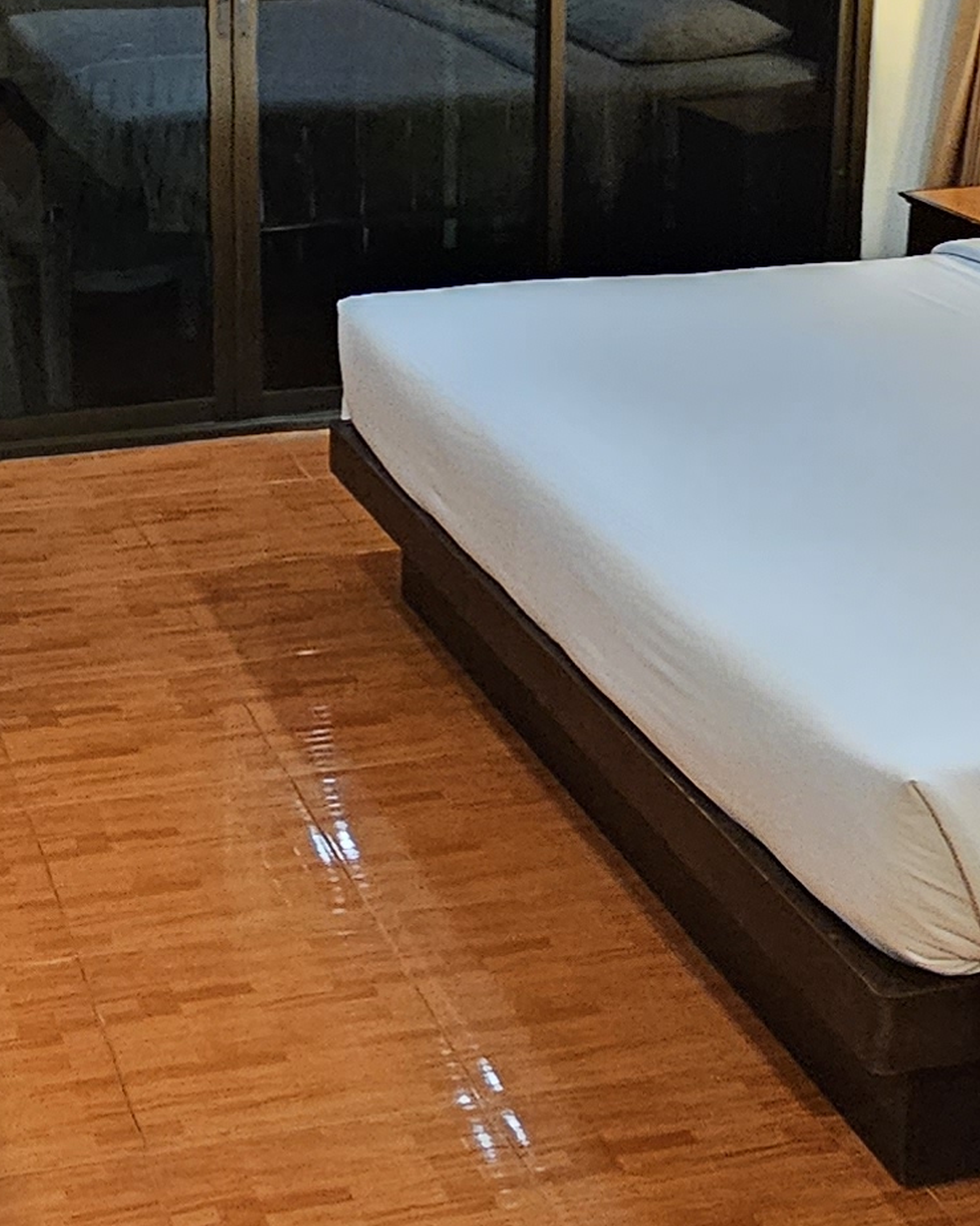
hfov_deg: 26.4
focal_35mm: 55
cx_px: 48
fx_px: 1995
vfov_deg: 33.0
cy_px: 206
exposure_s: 1/25
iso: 640
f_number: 2.2
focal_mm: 2.2
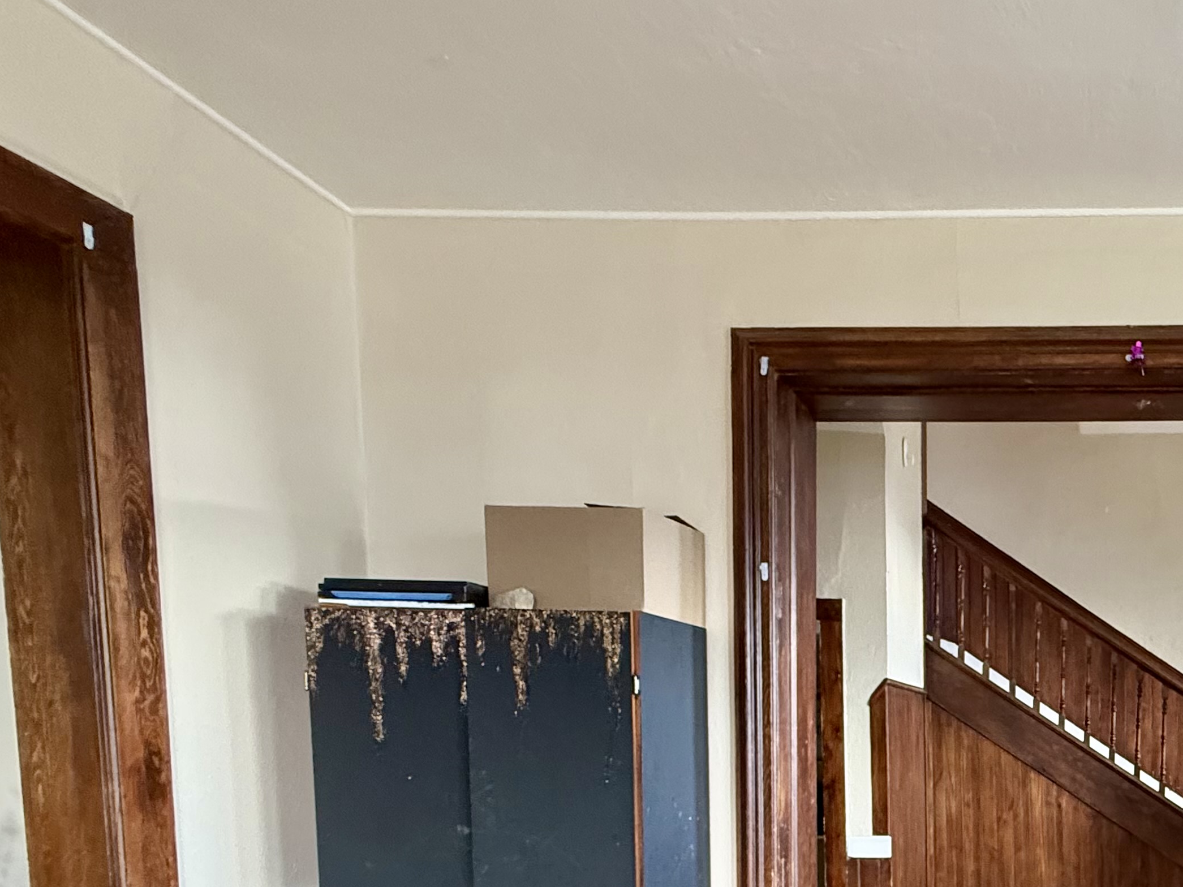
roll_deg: +0.2
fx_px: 923
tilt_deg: -3.2
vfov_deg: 46.5
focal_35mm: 27
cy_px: 794
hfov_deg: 55.1
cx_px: 1101
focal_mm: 2.22
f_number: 2.2
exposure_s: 1/60
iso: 500
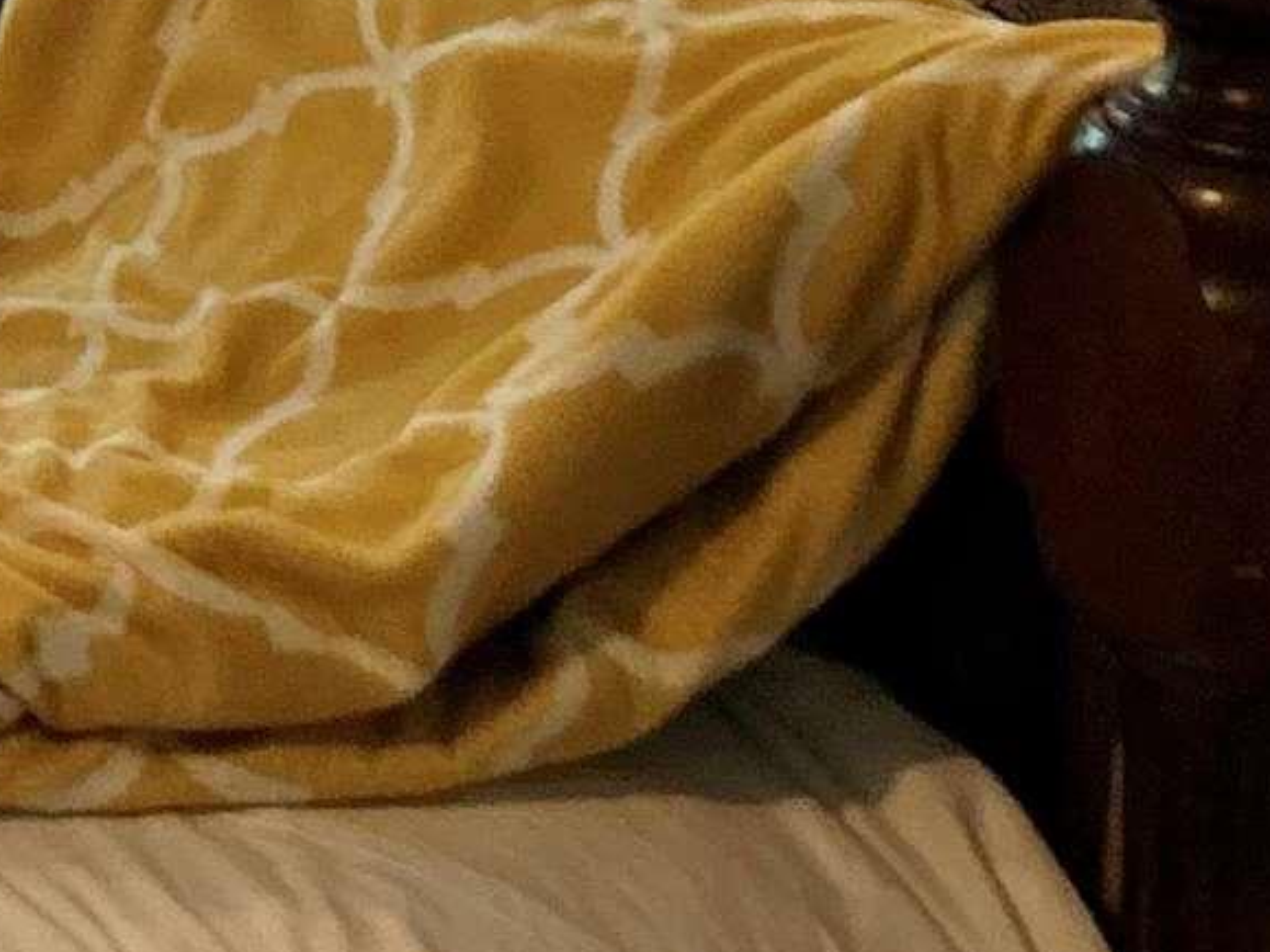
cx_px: -1753
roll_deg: +1.2
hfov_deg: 11.7
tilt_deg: -4.6
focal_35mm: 138
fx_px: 5062
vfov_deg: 9.9
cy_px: -1051
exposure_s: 1/60
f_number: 1.5
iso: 80
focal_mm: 5.7
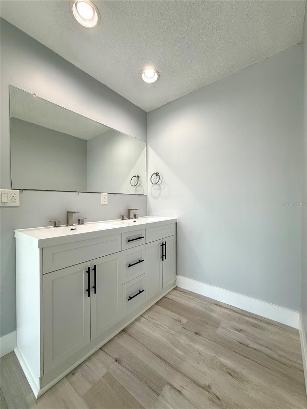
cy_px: 204
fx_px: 166
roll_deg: +0.2
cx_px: 154
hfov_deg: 85.7
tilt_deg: +0.9
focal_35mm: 14
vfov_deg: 102.1
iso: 100
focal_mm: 2.22
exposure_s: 1/120
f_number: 2.2
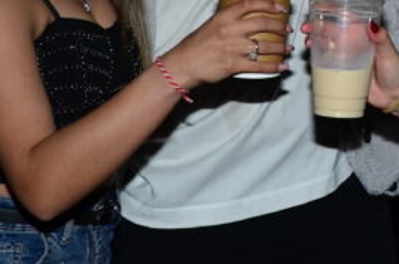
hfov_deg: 13.6
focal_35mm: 149
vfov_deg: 9.0
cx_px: 426
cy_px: -82
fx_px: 1647
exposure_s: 1/160
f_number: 5
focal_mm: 26
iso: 100
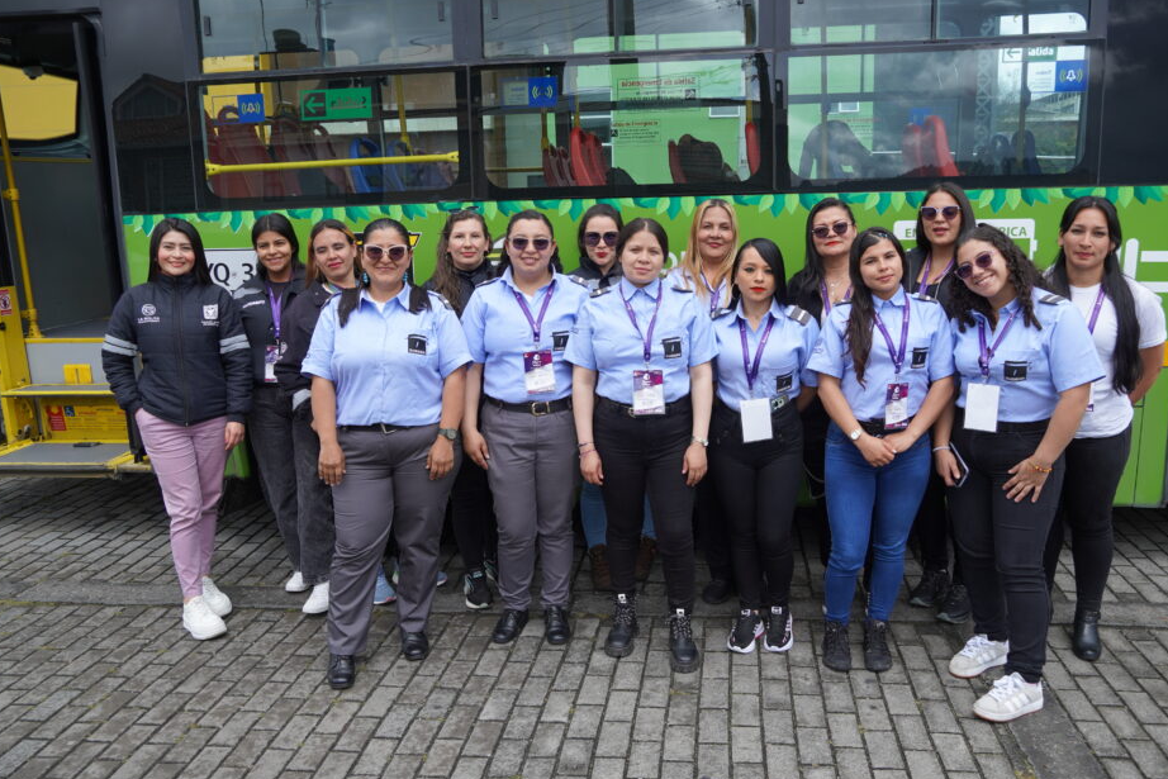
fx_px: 973
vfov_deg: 43.6
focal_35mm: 30
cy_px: 396
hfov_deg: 61.9
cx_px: 609
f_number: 4.5
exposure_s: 1/400
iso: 100
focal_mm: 18
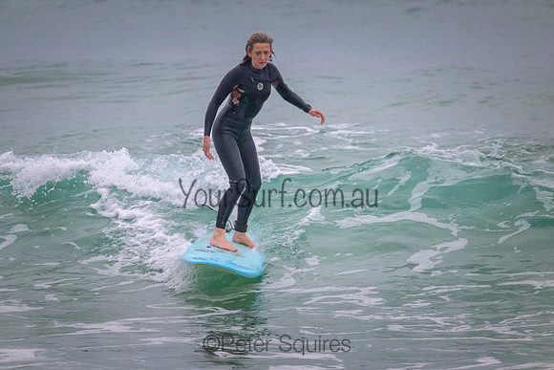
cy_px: 185
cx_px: 277
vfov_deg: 1.7
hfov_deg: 2.6
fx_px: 12313
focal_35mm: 800
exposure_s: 1/1250
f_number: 11
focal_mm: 800
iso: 8000
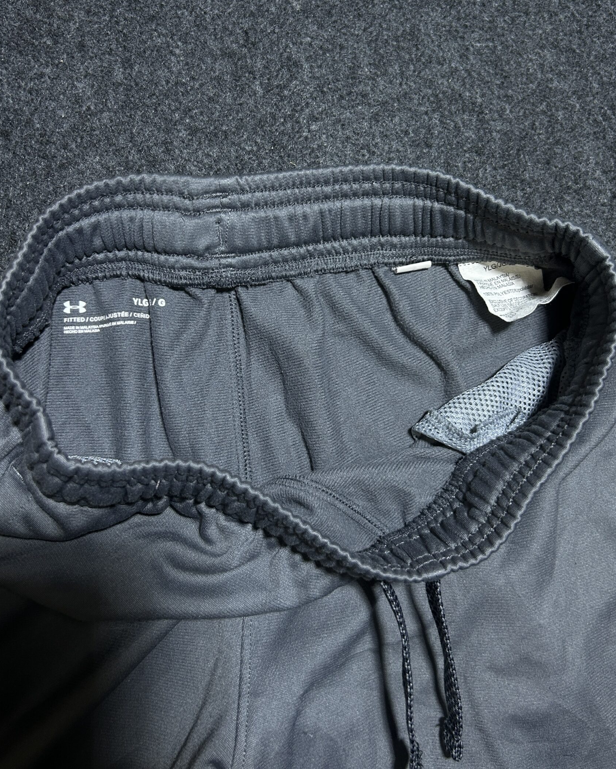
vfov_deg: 57.1
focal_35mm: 31
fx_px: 706
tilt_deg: -55.4
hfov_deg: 47.1
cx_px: 304
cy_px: 346
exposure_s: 1/100
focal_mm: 5.7
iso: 100
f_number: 1.5
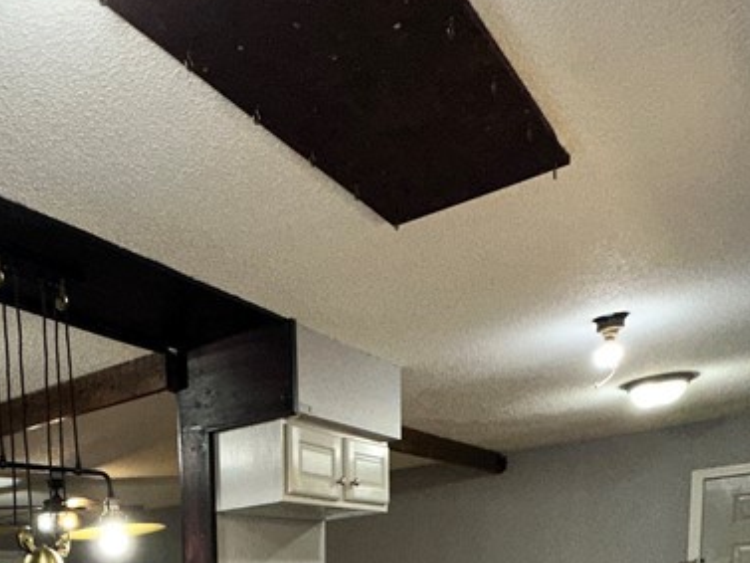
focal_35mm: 38
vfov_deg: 30.3
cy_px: 722
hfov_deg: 44.9
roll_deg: +2.8
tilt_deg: -7.9
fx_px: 824
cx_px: 90
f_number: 2.2
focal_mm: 2.22
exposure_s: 1/60
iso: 125
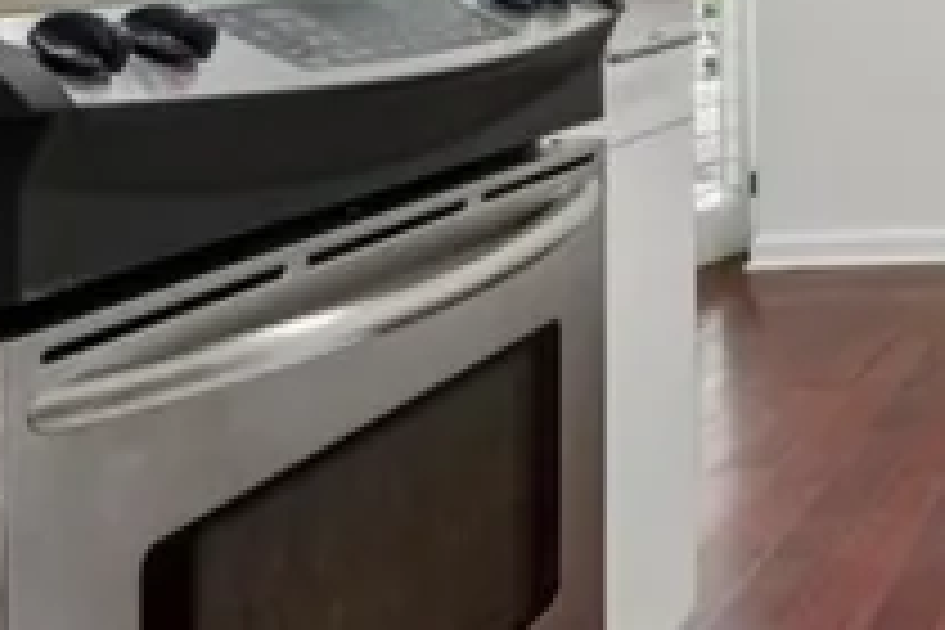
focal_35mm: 64
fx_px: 1680
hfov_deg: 22.2
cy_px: -50
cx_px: 1609
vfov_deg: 20.3
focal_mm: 16
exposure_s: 1/5
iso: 400
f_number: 11
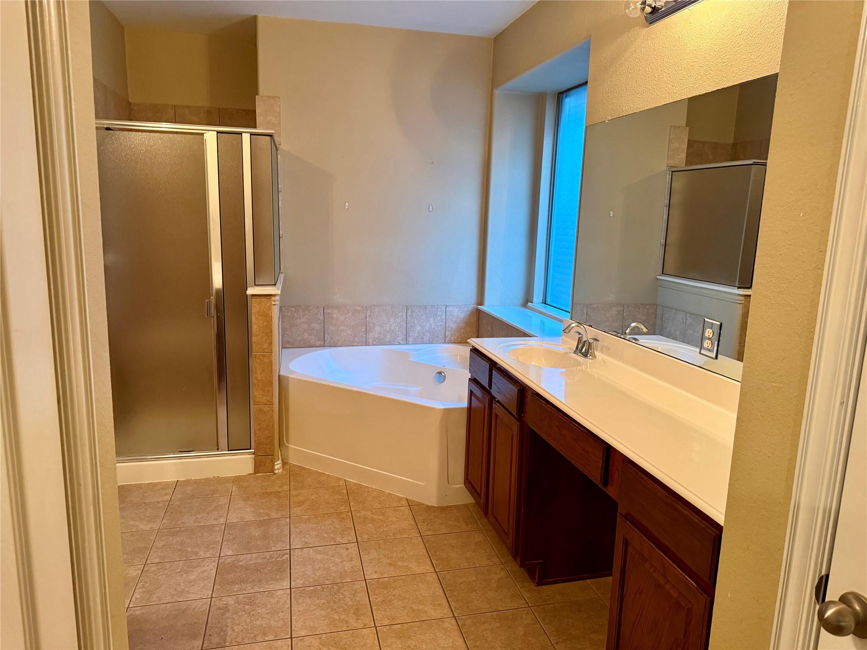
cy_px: 325
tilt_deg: -9.4
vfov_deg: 56.8
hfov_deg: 71.6
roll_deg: -1.9
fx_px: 601
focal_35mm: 24
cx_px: 434
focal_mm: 6.76
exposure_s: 1/60
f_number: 1.78
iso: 500
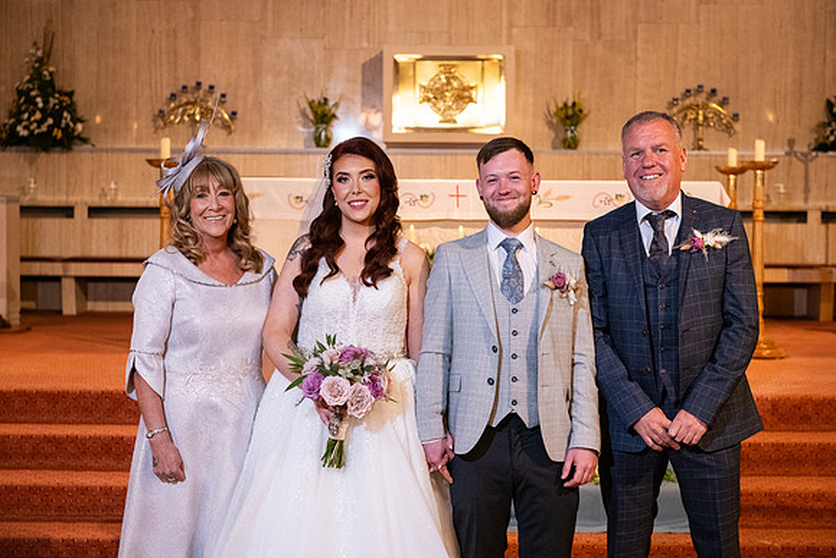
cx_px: 418
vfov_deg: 19.5
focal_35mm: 70
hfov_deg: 28.8
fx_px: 1626
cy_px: 279
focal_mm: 70
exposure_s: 1/160
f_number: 5
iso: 2000
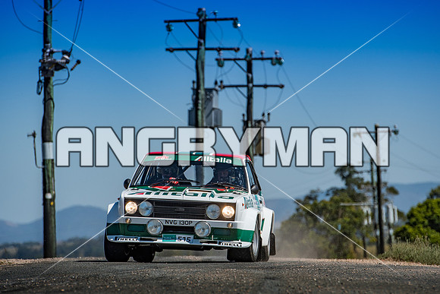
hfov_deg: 6.9
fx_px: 3667
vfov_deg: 4.6
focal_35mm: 300
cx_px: 220
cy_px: 147
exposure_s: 1/3200
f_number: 4.5
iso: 100
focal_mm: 200
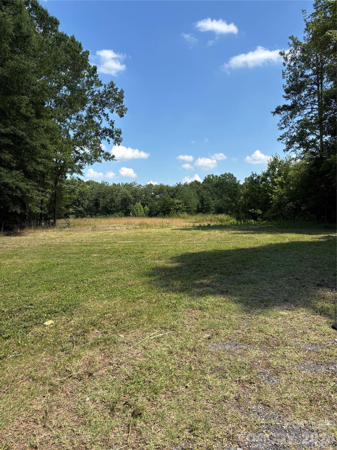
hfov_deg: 53.1
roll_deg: +1.5
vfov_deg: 67.3
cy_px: 225
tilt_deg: -2.2
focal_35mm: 26
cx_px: 168
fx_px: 337
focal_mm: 5.96
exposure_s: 1/2242
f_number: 1.6
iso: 50
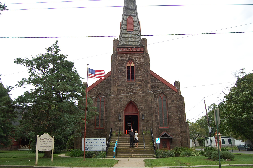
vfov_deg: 47.8
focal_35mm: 27
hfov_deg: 67.4
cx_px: 126
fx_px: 190
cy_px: 84
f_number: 5.6
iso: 250
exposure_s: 1/500
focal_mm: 18
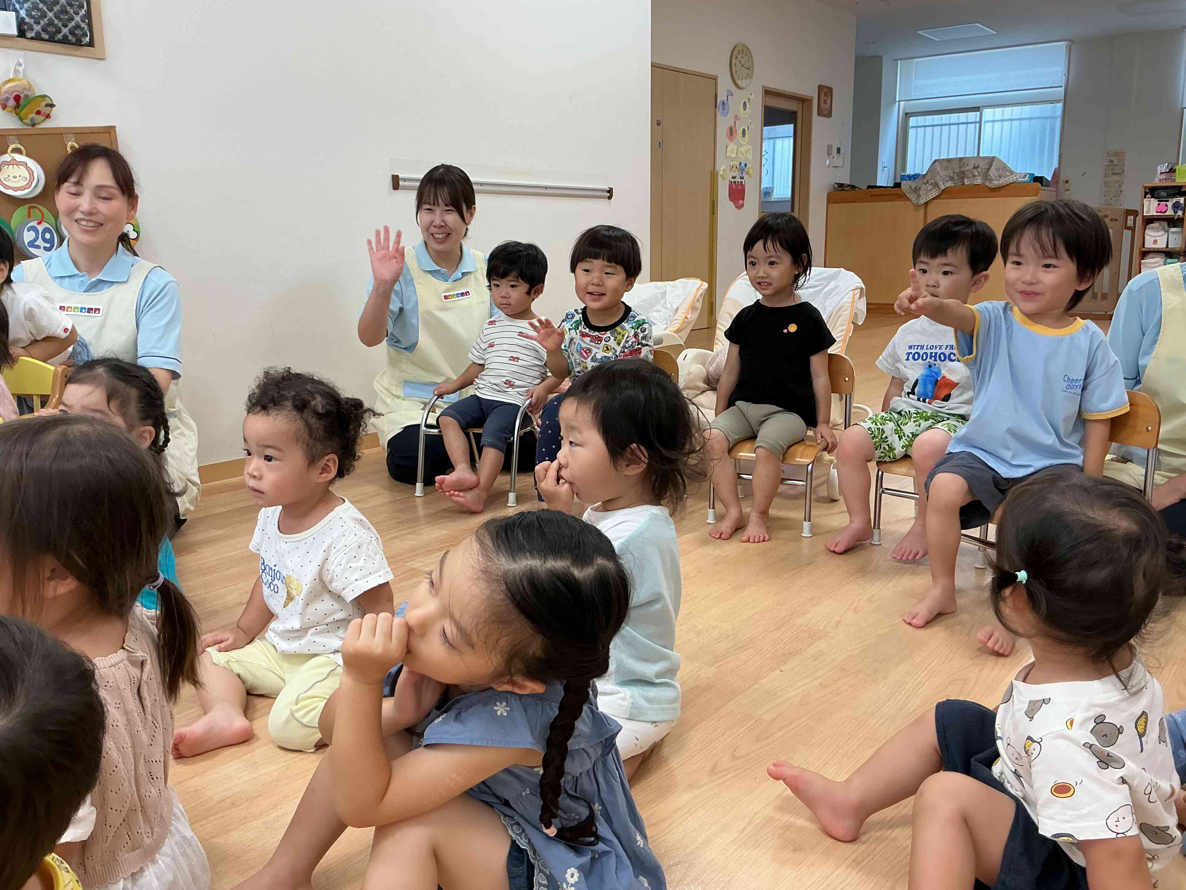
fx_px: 994
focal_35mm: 29
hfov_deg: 61.7
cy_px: 445
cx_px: 593
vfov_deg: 48.2
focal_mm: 3
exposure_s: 1/120
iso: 50
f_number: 1.8
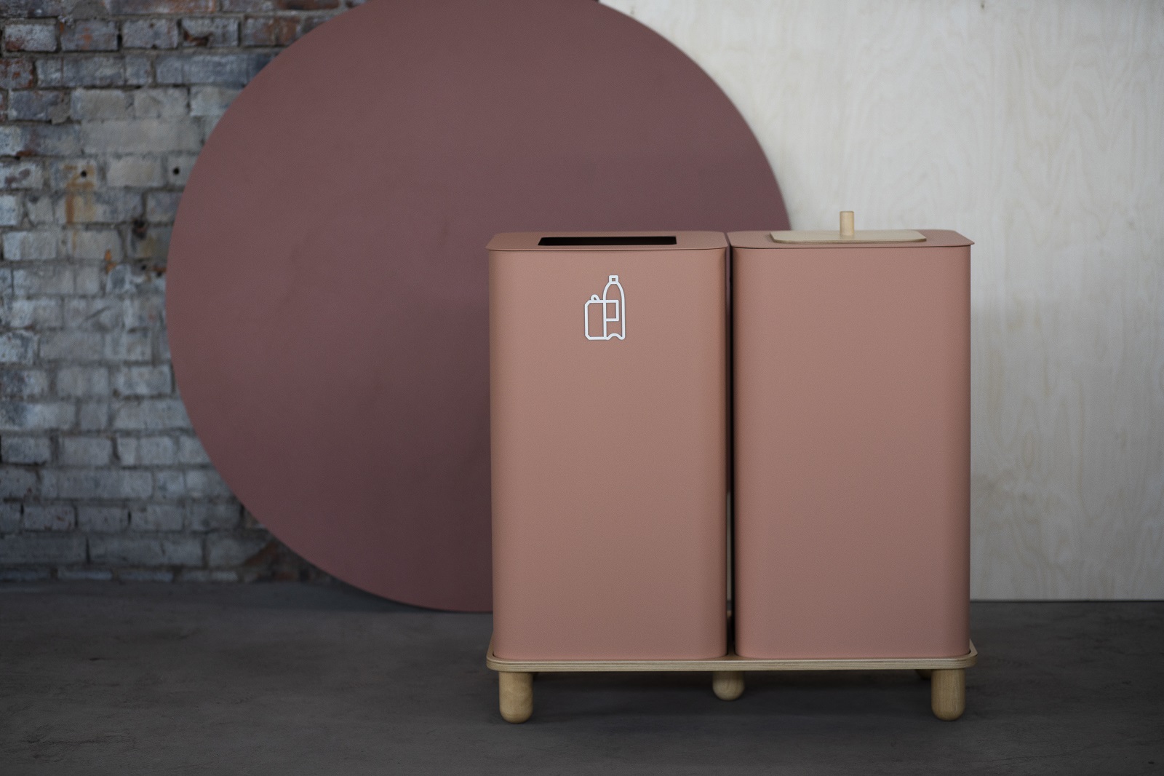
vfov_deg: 16.1
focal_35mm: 85
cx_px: 582
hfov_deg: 23.9
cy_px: 388
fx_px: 2748
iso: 320
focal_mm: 85
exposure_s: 1/200
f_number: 2.5
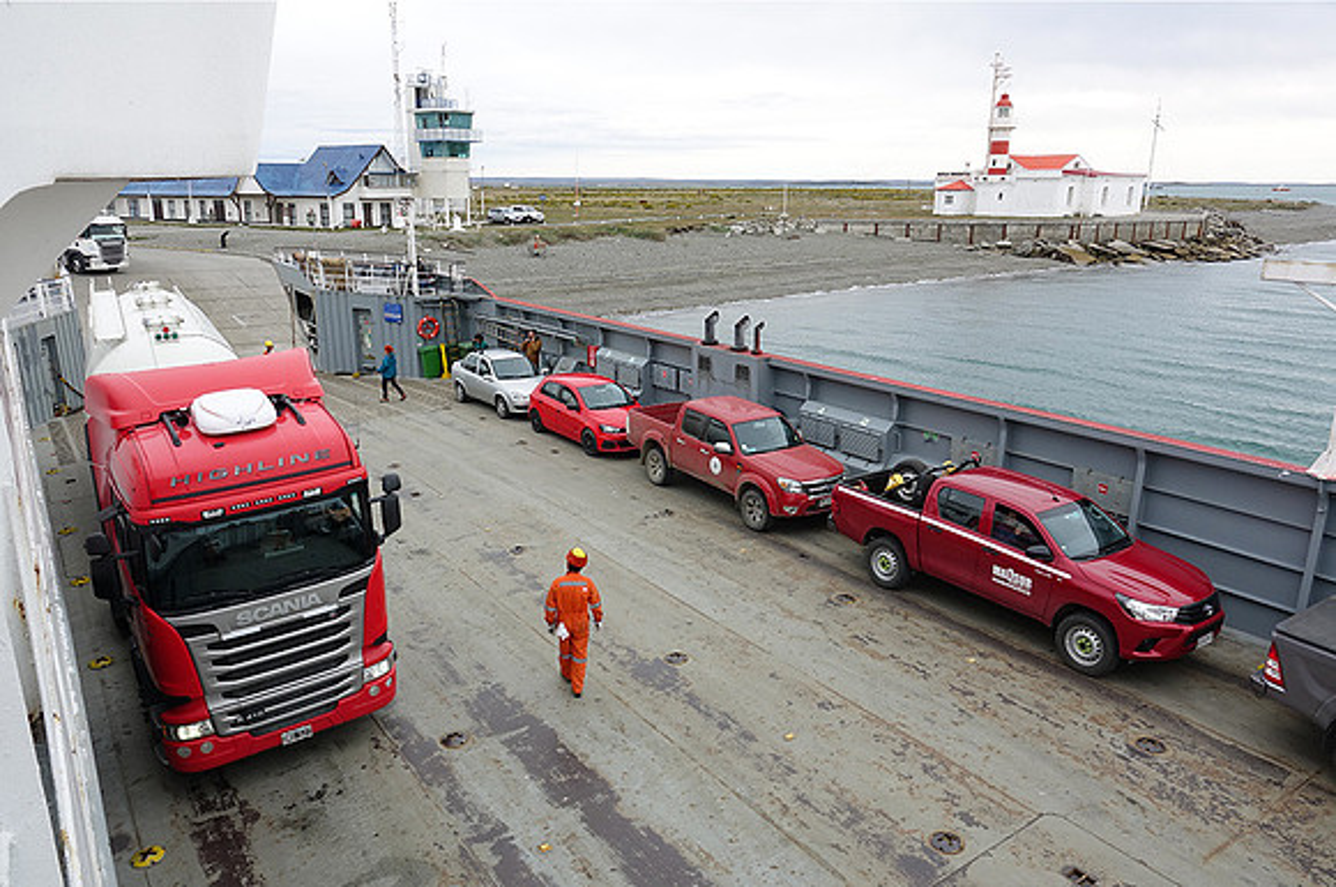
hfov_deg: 73.8
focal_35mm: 24
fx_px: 889
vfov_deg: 53.0
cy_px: 444
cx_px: 668
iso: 100
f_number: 8
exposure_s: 1/100
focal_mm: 8.8
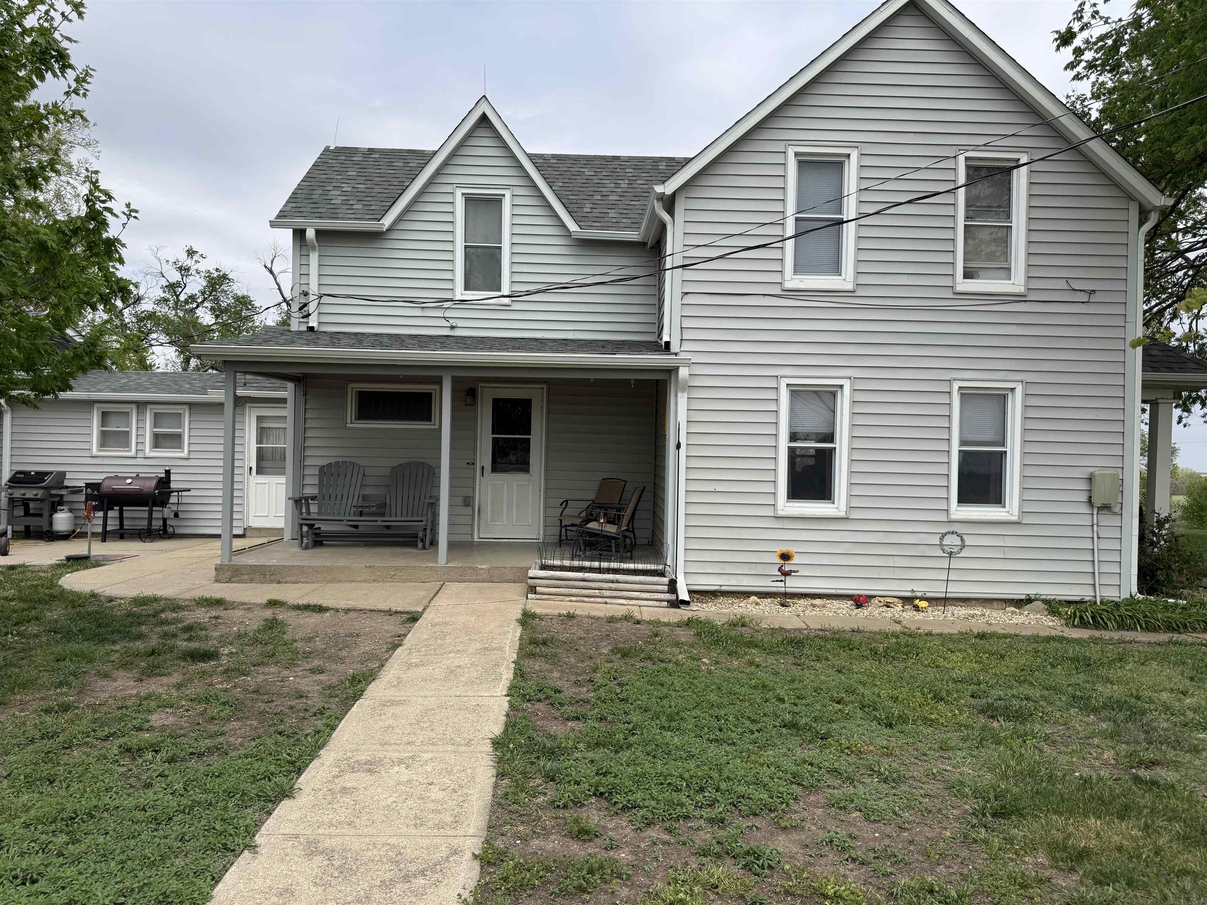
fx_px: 837
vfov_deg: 56.8
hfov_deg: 71.6
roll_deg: -0.9
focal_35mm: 24
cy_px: 452
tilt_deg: +0.9
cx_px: 604
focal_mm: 6.76
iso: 80
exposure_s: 1/4673
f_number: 1.78
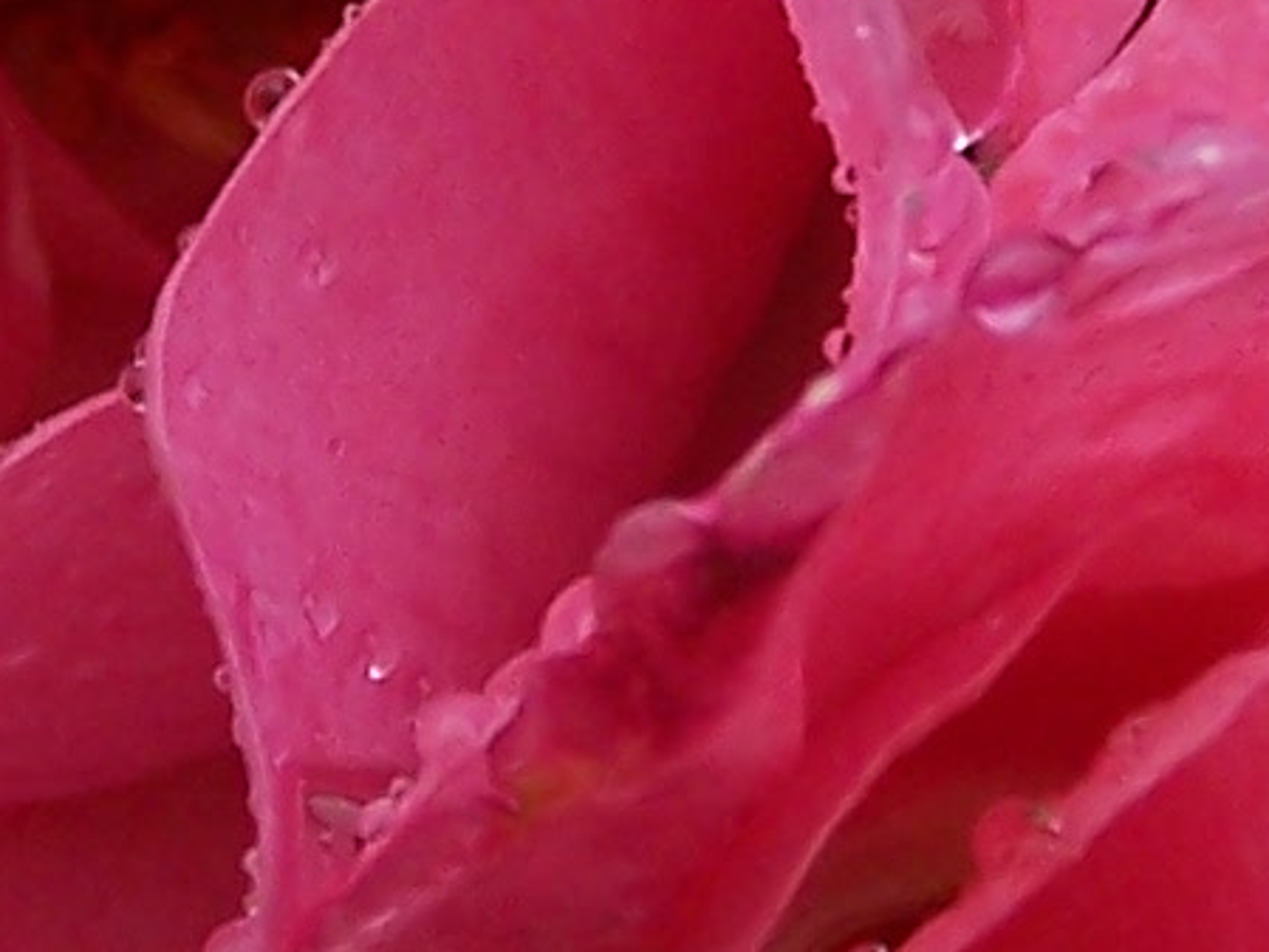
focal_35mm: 969
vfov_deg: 1.5
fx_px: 35532
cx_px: 619
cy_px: 427
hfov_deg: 2.0
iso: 80
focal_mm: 28
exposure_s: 1/125
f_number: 3.2
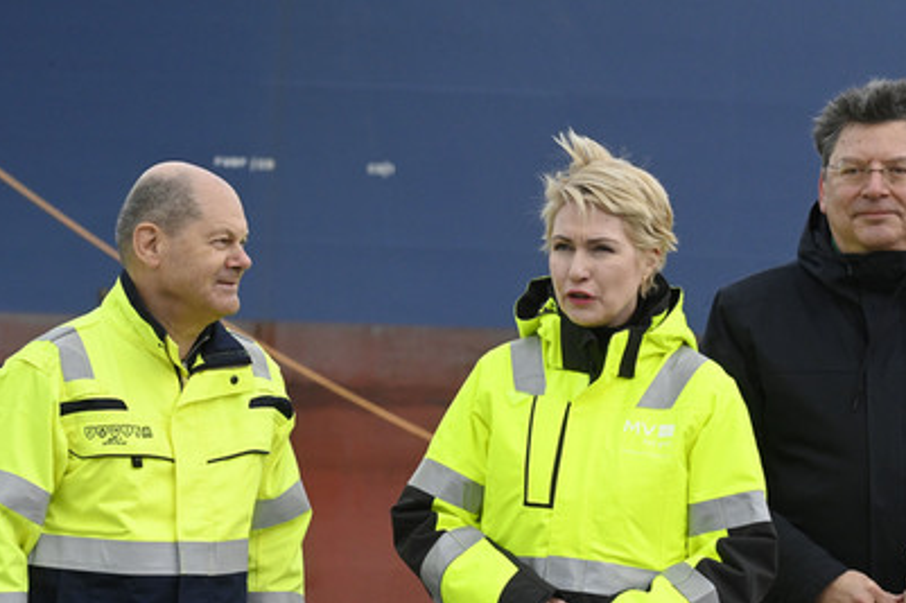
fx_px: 5660
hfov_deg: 9.2
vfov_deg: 6.1
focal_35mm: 225
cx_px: 464
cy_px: 300
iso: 6400
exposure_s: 1/1000
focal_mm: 200
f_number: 14
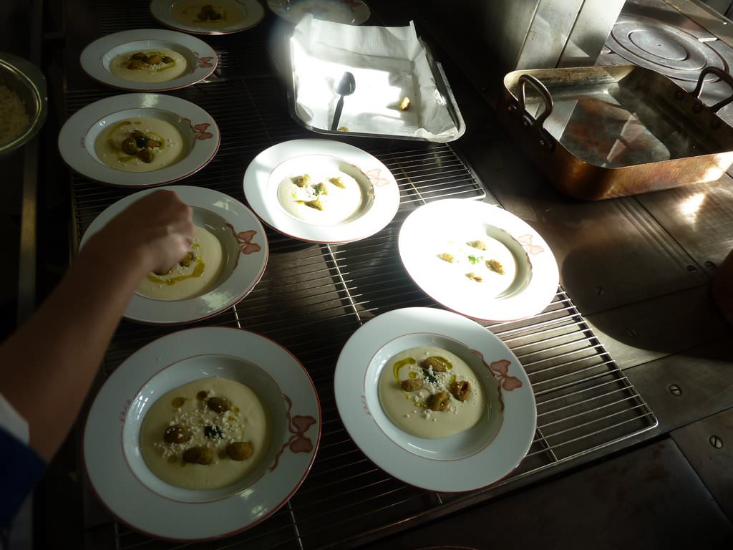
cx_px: 366
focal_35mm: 25
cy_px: 275
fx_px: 529
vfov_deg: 54.9
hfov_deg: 69.4
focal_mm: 4.1
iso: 80
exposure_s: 1/60
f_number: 3.3
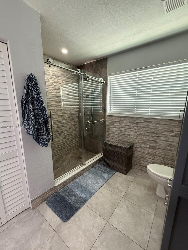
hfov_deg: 81.7
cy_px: 127
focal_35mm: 15
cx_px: 96
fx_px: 109
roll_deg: +0.6
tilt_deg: -10.5
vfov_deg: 98.2
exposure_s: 1/120
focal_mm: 2.22
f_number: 2.2
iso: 320
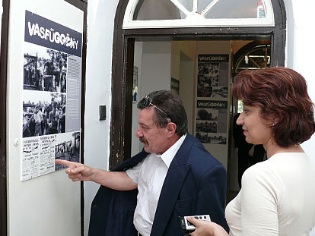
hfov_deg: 48.9
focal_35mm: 38
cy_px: 115
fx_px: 346
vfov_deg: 37.8
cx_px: 154
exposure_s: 1/30
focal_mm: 7.4
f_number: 4
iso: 100
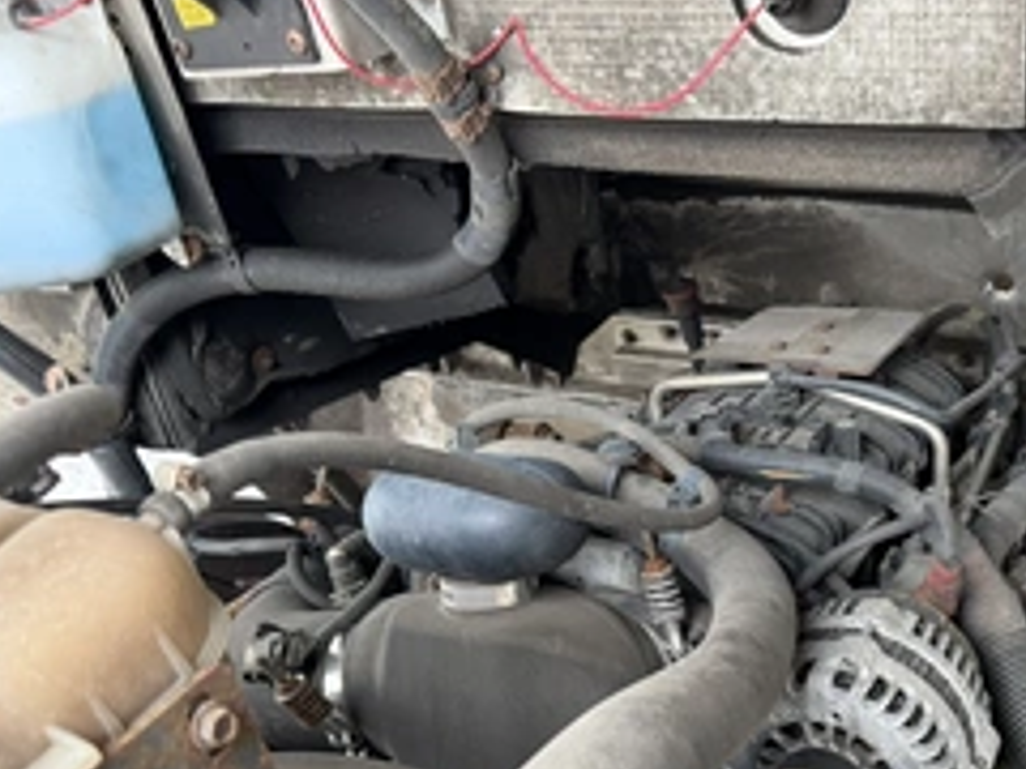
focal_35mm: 40
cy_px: 547
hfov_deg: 45.3
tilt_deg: -33.9
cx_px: 757
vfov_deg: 35.4
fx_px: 1186
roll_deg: +8.4
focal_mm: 6.76
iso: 250
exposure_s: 1/60
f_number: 1.78
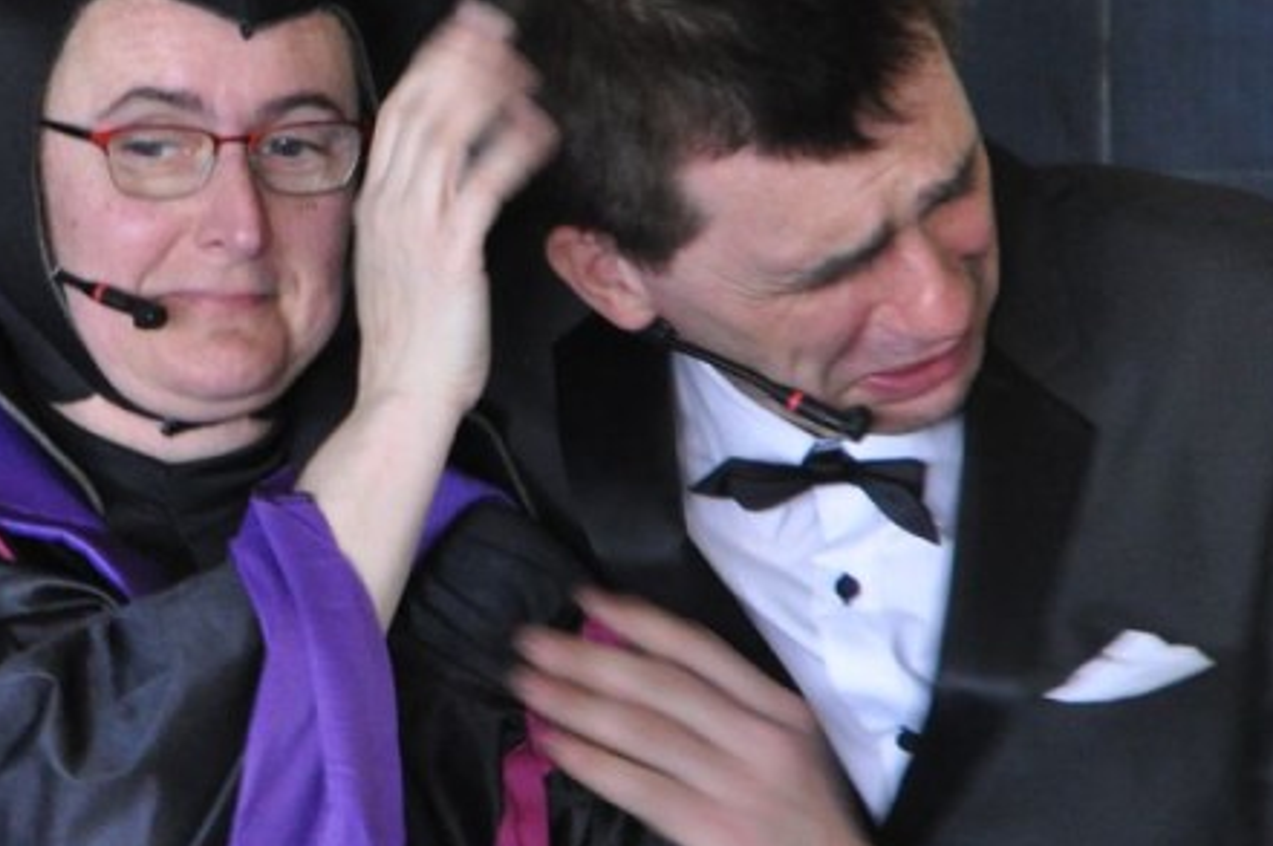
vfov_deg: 2.1
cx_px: 64
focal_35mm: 644
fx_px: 22753
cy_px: 144
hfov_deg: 3.2
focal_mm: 185
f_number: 6
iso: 1600
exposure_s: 1/25
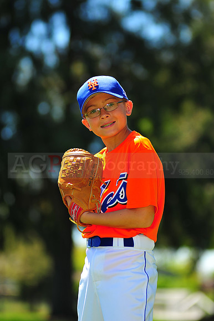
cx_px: 107
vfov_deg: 11.4
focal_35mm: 180
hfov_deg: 7.6
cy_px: 160
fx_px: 1607
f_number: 4
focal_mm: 180
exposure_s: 1/800
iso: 200
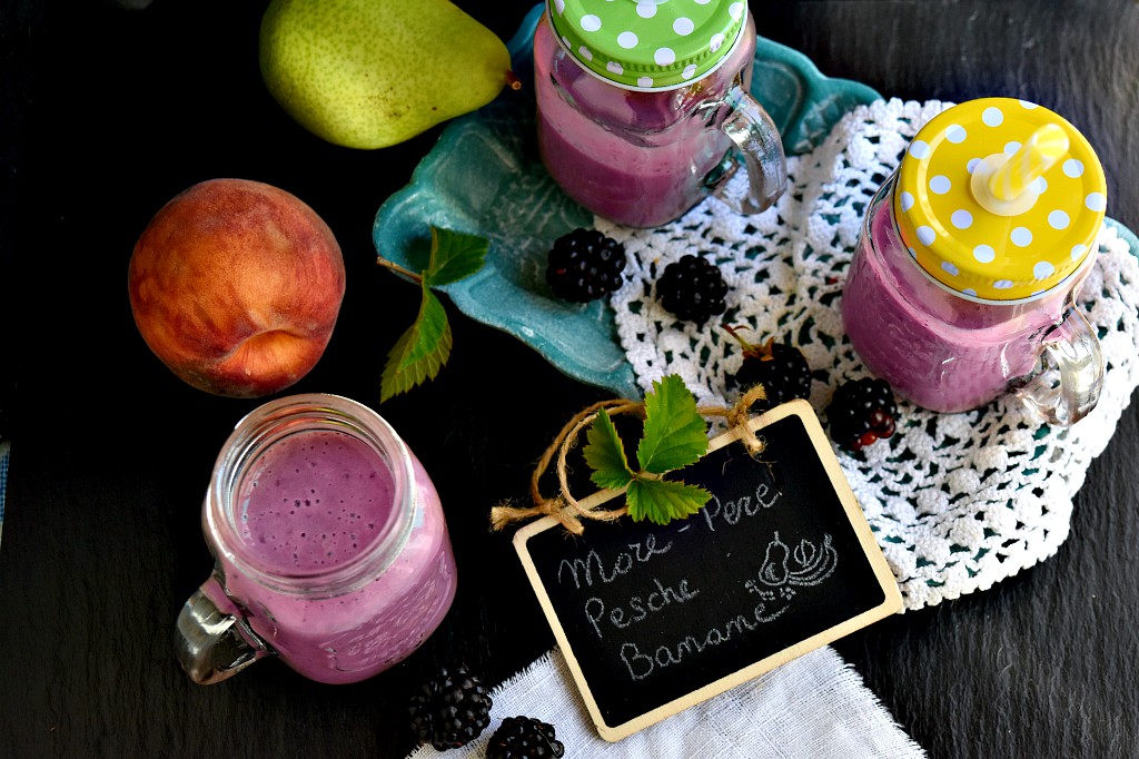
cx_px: 570
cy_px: 380
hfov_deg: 31.9
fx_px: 1992
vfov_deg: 21.6
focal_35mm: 63
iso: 800
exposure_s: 1/500
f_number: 5.6
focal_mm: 42
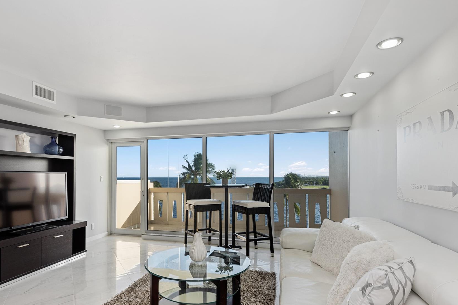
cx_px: 209
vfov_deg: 61.7
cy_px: 172
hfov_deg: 83.8
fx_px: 254
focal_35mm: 20
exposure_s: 1/30
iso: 250
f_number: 8
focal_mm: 16
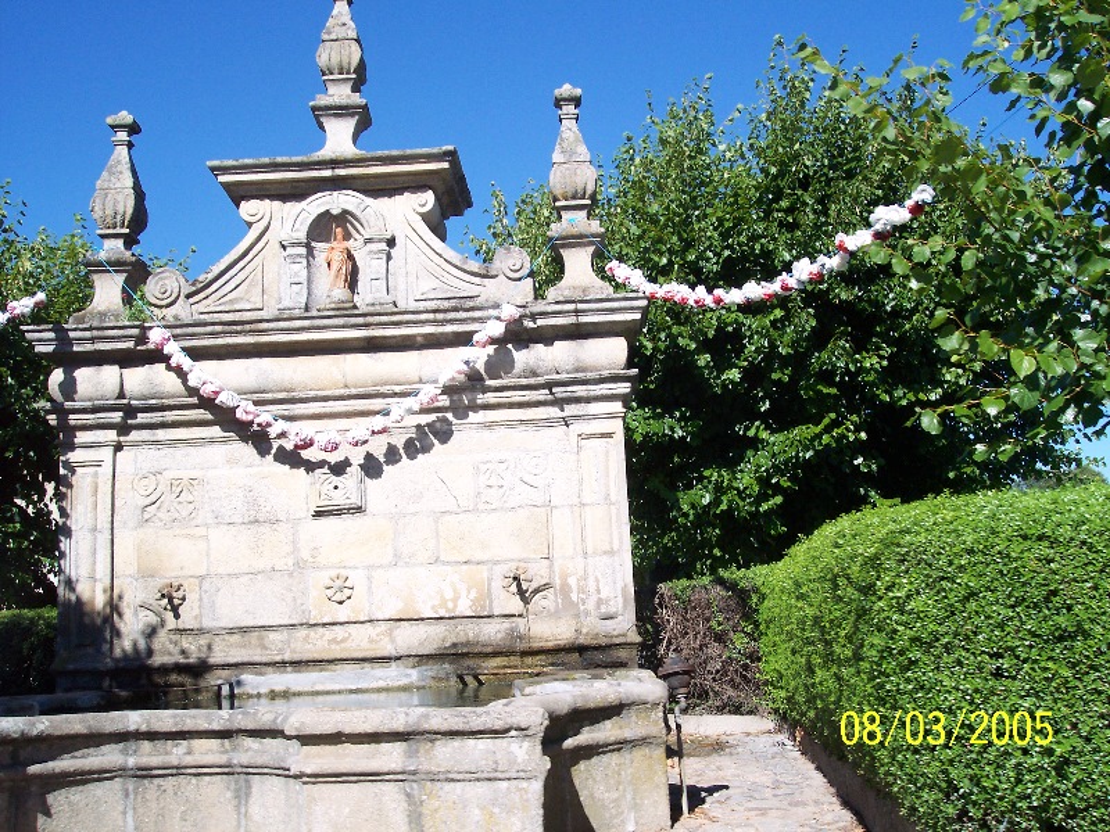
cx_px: 555
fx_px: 1219
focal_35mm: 38
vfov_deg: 37.7
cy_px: 416
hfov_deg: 49.0
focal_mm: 8
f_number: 4.8
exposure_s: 1/500
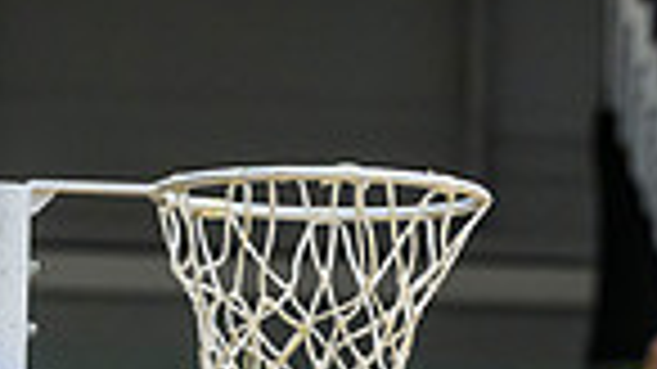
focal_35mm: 500
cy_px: 999
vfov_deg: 2.4
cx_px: 729
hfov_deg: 4.3
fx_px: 8707
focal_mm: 103
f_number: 3.2
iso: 4000
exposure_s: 1/1000
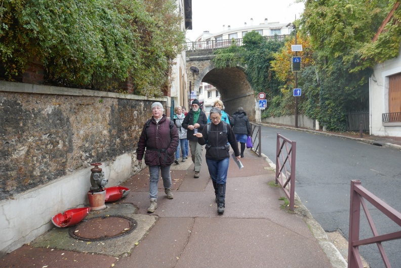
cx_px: 200
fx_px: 278
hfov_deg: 71.5
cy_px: 134
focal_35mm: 25
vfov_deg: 51.3
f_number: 4.5
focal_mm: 9.1
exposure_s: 1/60
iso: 160
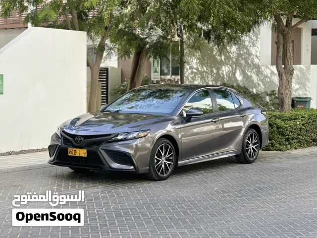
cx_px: 158
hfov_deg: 25.3
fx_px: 705
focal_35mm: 77
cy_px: 119
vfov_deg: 19.1
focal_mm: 9
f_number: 2.8
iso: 20
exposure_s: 1/121
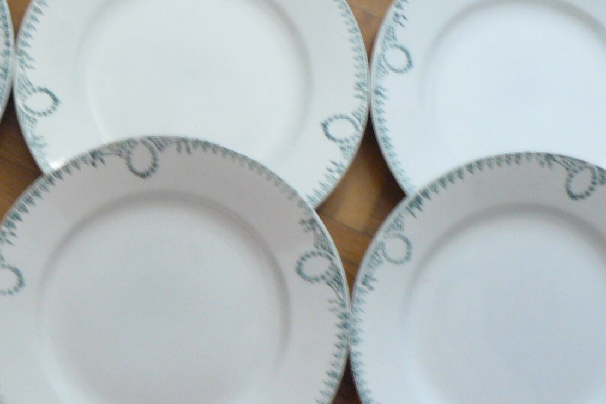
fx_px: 1162
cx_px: 161
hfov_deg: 28.9
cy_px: 172
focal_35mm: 69
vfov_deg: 19.7
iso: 200
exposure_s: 1/13
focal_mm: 6
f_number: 2.8
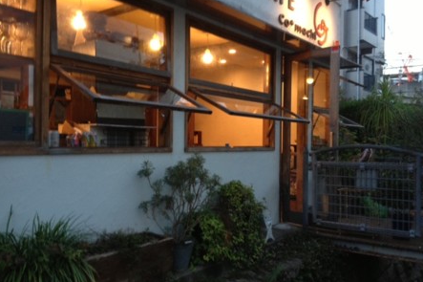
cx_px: 212
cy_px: 141
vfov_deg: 35.9
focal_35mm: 37
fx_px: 435
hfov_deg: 51.9
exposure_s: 1/20
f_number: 2.4
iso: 125
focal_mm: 4.28
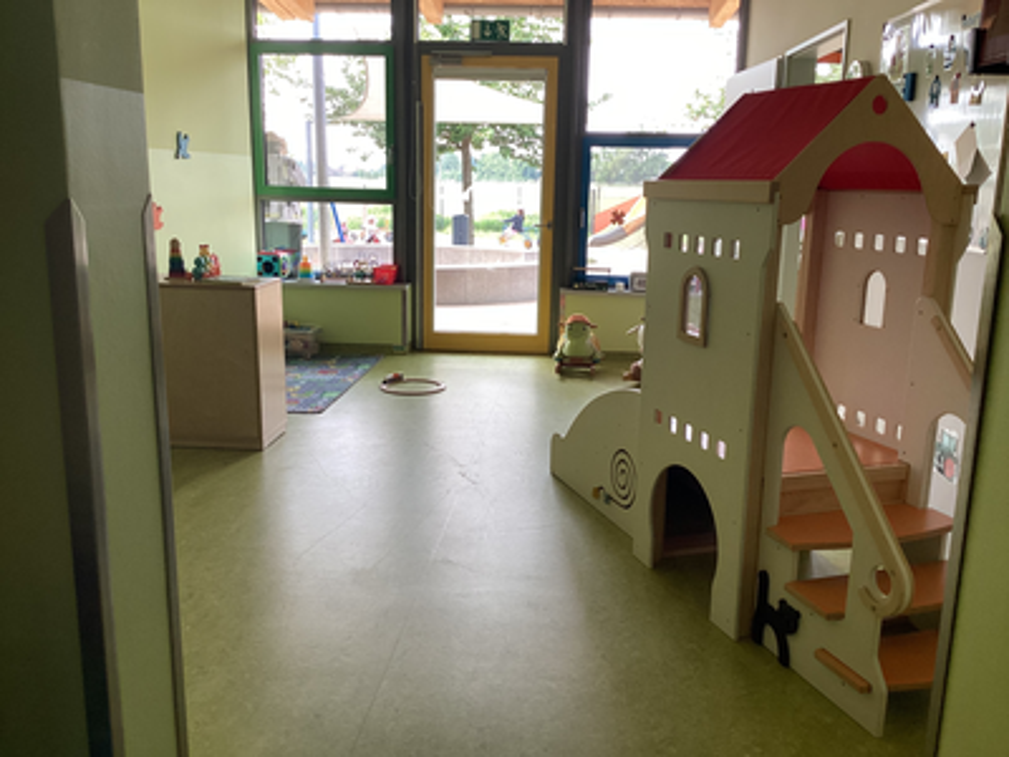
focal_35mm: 31
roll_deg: -2.4
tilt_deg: -14.3
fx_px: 904
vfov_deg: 45.4
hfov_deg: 58.4
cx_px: 504
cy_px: 378
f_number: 2.4
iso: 80
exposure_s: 1/120
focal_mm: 3.3
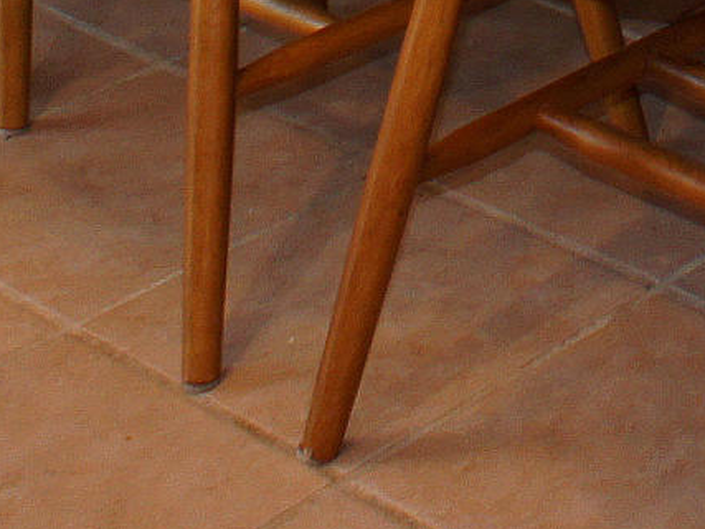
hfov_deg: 11.7
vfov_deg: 7.8
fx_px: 3298
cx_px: 1032
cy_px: -1091
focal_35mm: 162
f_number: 3.2
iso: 200
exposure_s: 1/40
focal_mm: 16
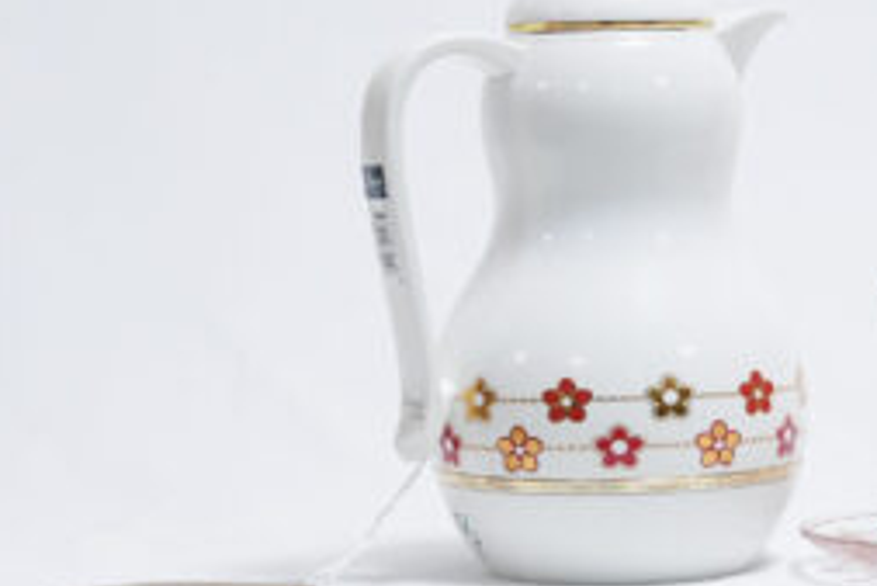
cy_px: 210
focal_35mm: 148
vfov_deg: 9.3
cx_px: 700
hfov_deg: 13.8
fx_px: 3607
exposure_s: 1/125
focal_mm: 58
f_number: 10
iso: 3200
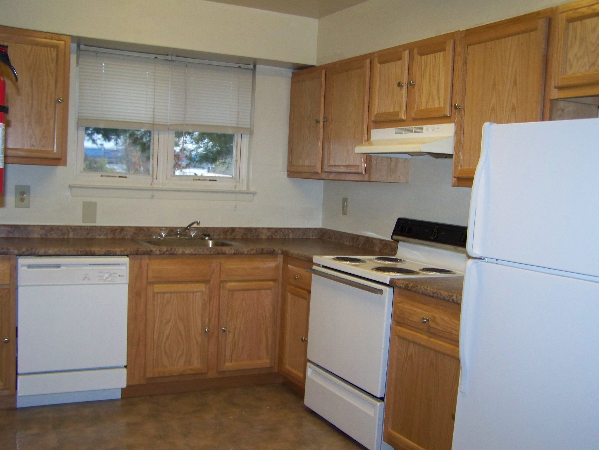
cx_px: 300
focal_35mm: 38
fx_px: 658
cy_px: 225
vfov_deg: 37.7
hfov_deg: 49.0
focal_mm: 6.3
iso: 200
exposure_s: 1/30
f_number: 2.8
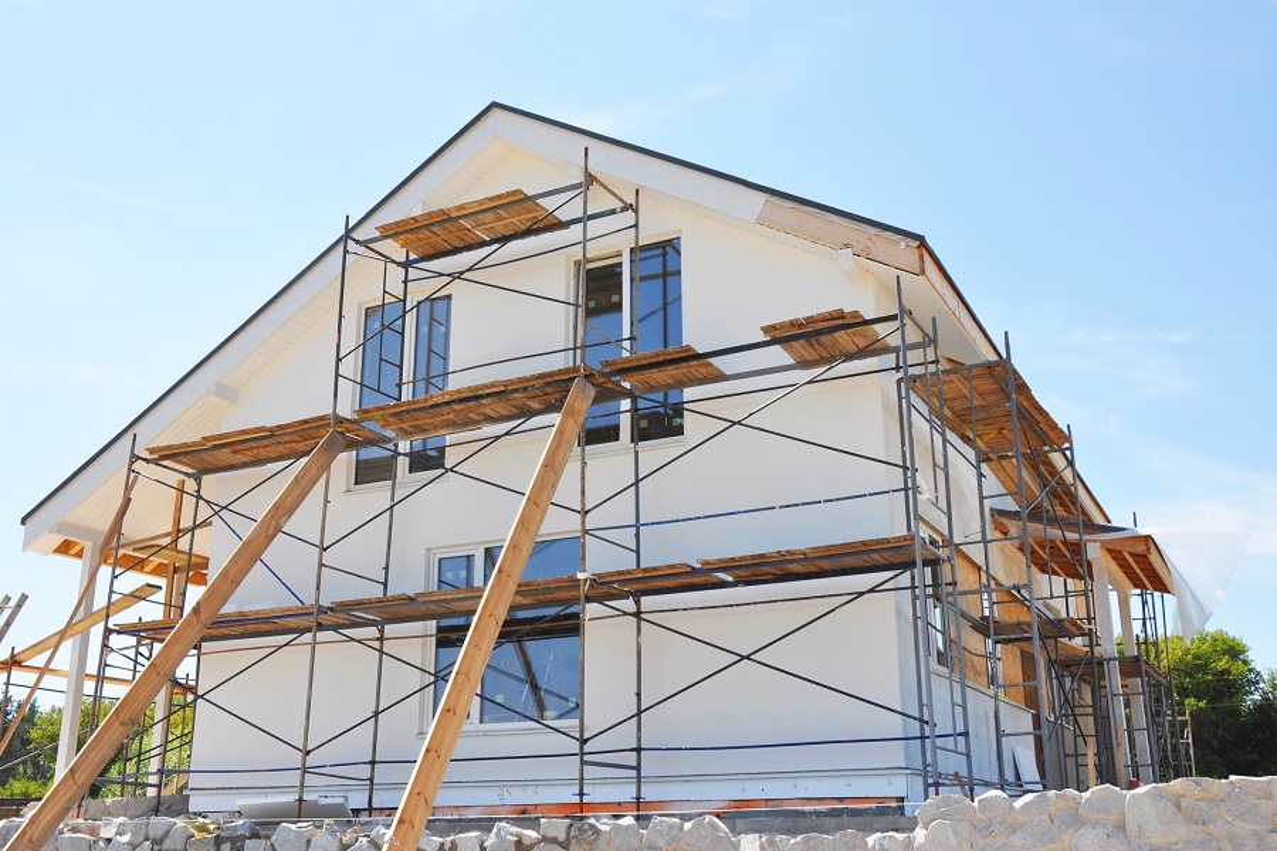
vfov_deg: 35.5
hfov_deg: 51.3
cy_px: 426
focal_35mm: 38
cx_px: 638
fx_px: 1330
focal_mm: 25
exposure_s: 1/320
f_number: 9
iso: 200
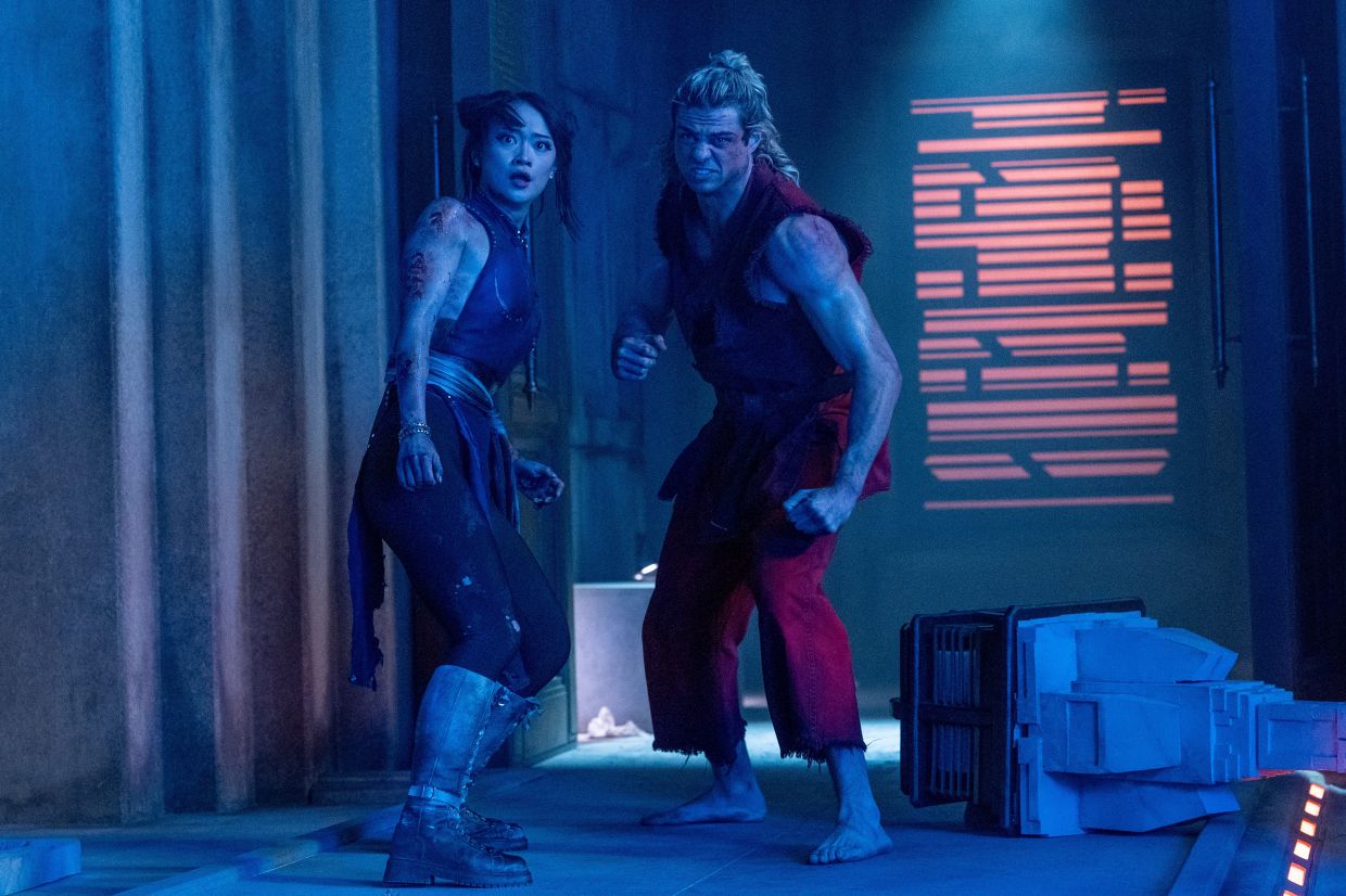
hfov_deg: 23.9
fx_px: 3177
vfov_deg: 16.1
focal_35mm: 85
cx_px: 673
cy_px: 448
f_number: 3.5
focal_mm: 85
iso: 2500
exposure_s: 1/320
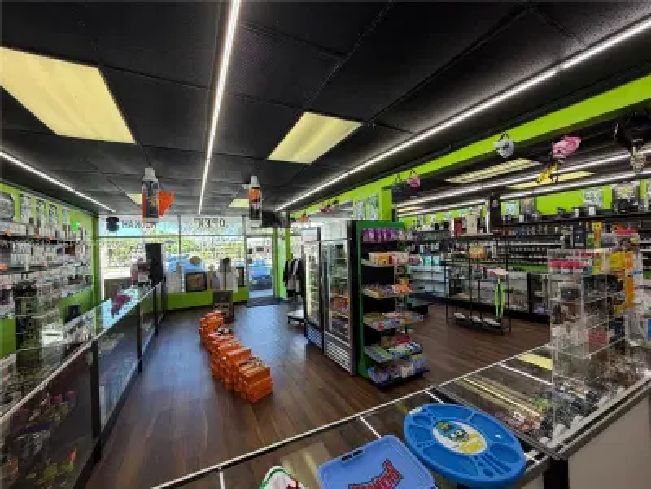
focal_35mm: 14
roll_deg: +3.6
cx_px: 326
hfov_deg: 102.1
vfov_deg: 85.7
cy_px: 244
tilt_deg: -0.8
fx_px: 263
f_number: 2.2
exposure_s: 1/120
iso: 125
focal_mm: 2.22
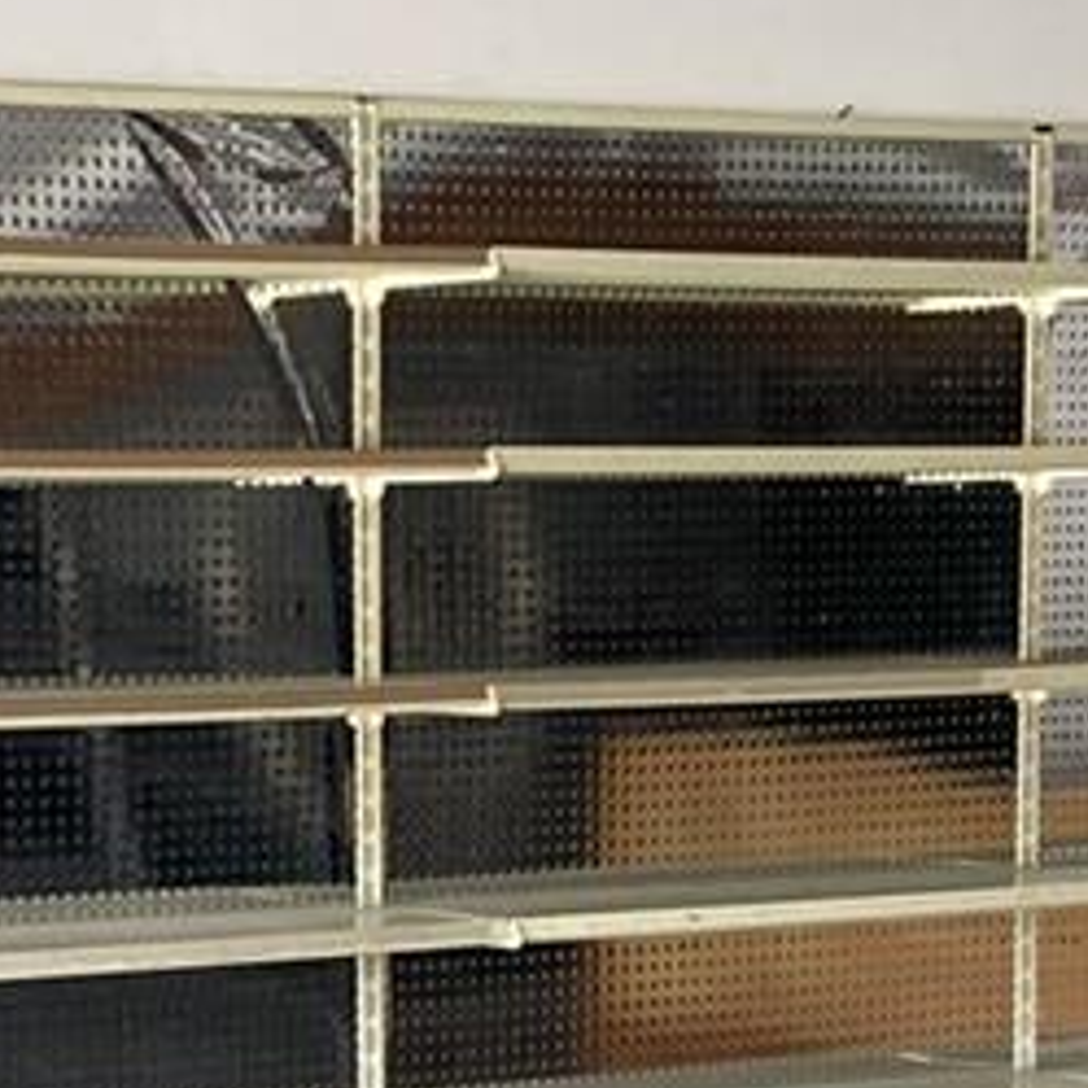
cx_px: 87
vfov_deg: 12.0
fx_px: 5049
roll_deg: +0.7
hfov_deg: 12.2
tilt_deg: -9.1
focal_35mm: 142
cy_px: 1398
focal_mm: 4.25
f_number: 1.8
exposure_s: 1/121
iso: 100
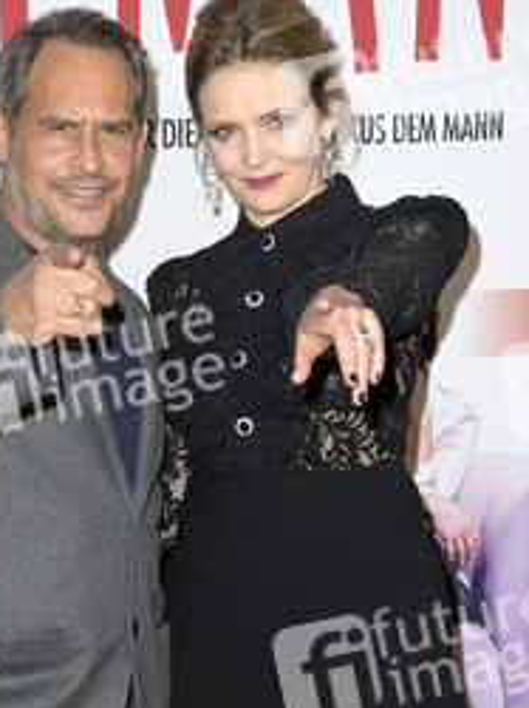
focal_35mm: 100
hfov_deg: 14.7
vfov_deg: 19.5
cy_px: 515
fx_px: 2041
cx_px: 161
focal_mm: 65
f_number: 5.6
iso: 400
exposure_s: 1/250
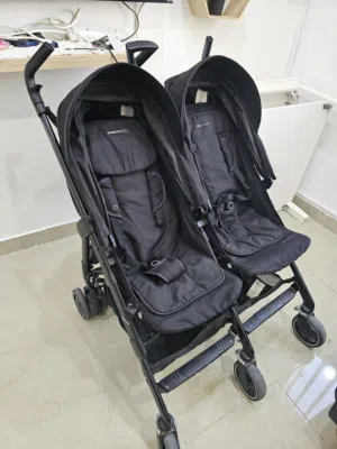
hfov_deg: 58.9
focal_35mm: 23
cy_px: 224
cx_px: 168
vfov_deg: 73.9
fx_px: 299
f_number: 1.7
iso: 640
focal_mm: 6.3
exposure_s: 1/100
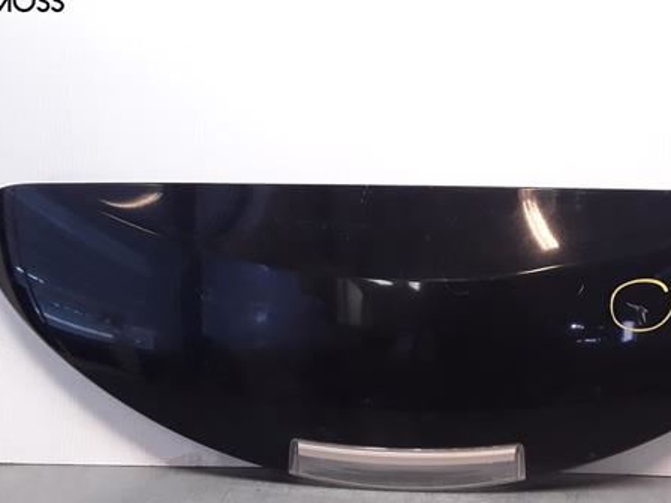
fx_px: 775
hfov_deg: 46.4
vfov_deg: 35.9
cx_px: 421
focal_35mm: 40
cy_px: 289
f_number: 1.9
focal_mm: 2.91
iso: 100
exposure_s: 1/100
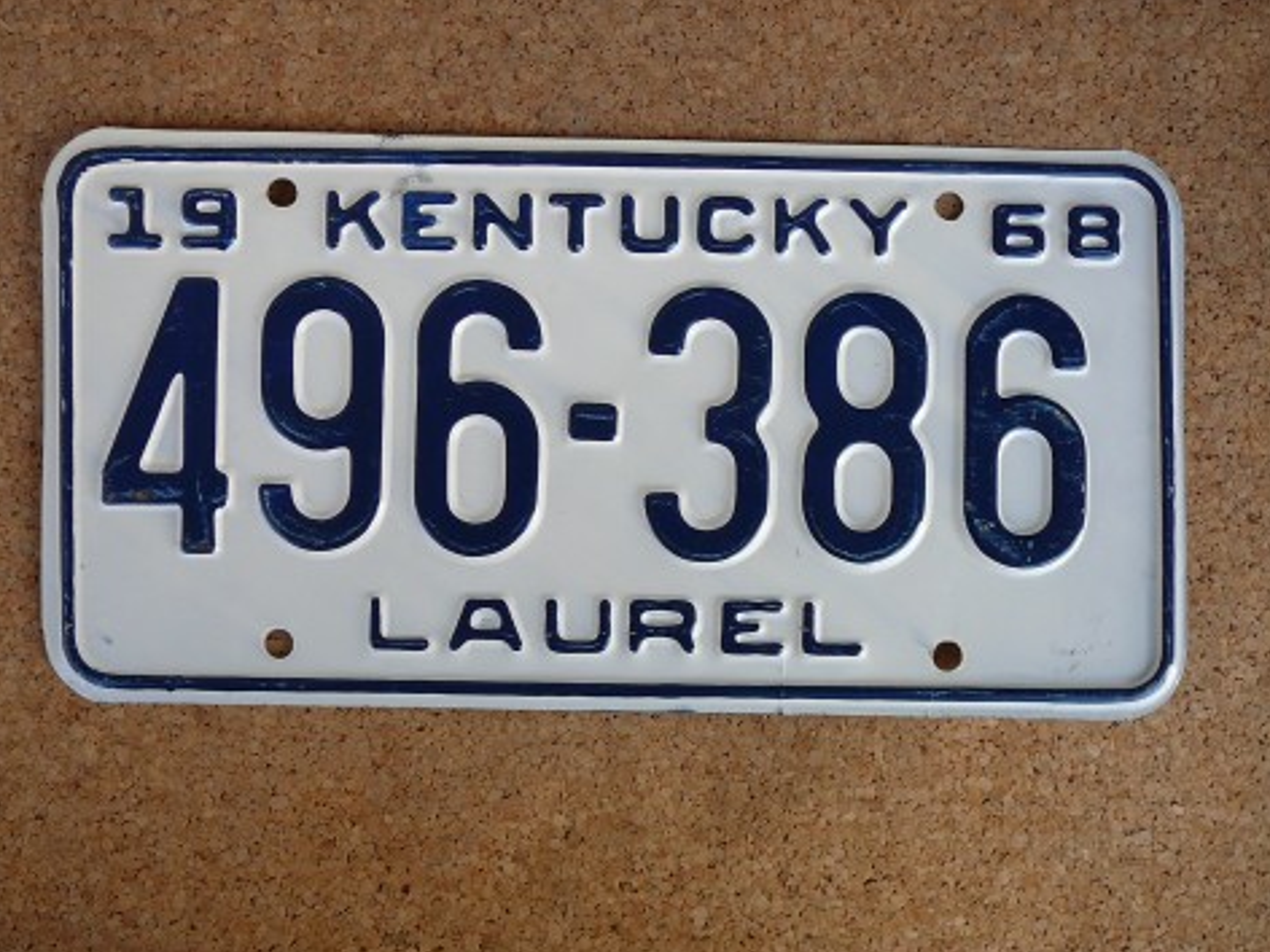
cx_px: 595
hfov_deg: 48.9
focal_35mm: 38
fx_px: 1394
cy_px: 489
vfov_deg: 37.7
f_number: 2.8
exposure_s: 1/100
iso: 80
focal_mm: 5.2
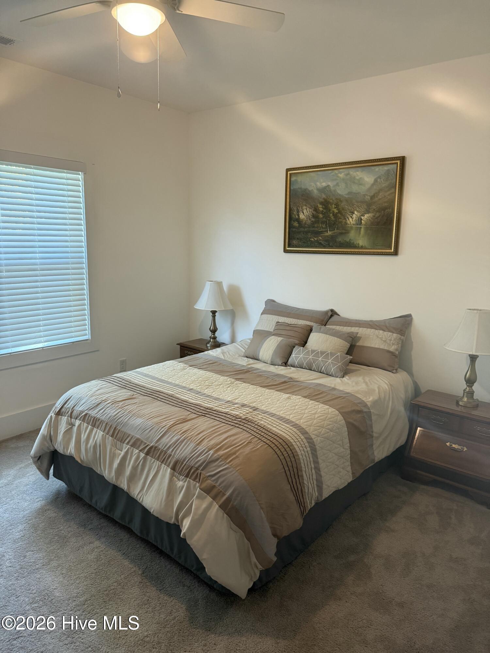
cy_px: 326
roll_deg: -2.8
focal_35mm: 24
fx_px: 453
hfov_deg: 56.8
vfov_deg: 71.6
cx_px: 245
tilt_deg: -11.1
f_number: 1.78
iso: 250
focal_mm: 6.76
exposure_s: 1/60
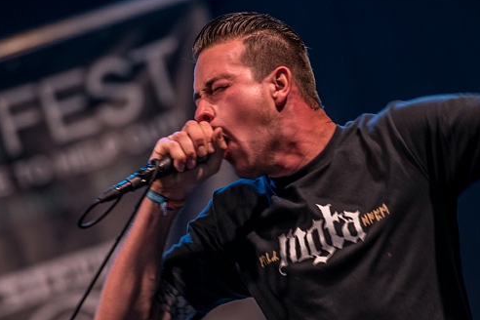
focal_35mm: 439
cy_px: 227
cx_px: 295
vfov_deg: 3.1
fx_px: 5853
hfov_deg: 4.7
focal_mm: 200
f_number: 2.8
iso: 800
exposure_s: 1/100
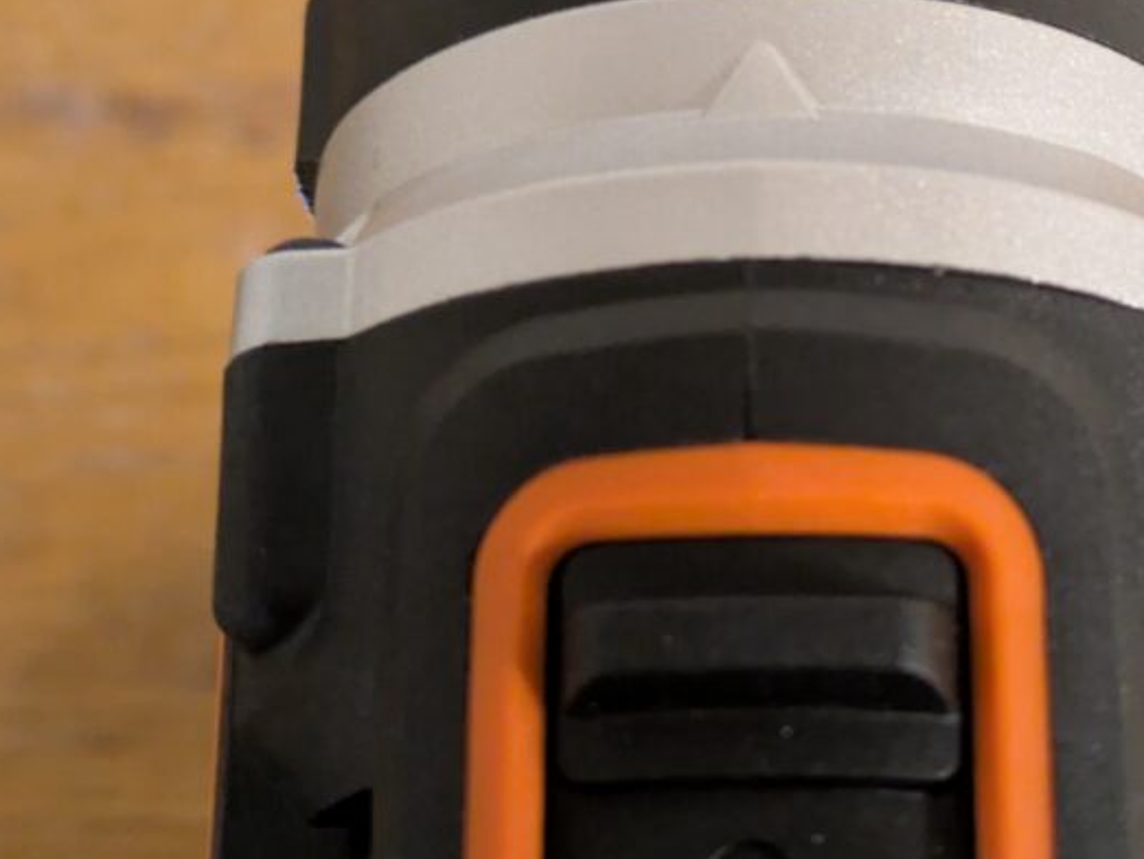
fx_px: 3306
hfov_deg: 19.5
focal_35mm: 100
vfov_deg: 14.7
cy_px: 198
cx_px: 793
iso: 816
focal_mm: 5.43
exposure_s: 1/25
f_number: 1.89
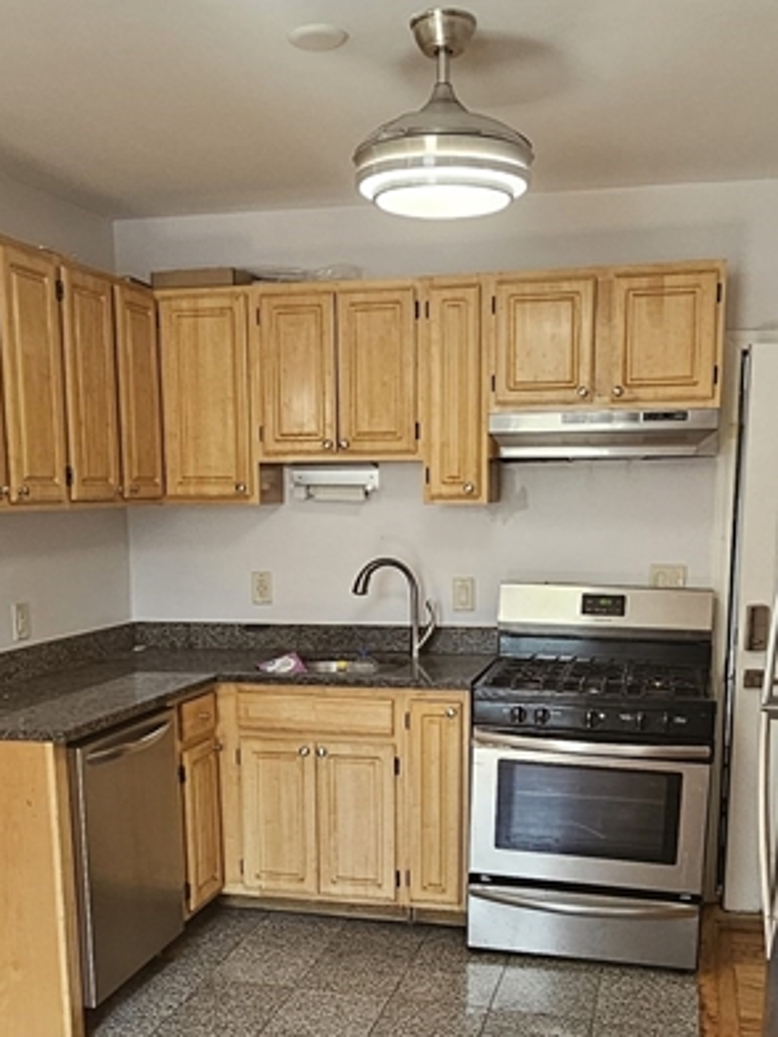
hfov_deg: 41.8
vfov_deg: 53.1
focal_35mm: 34
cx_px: 373
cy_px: 677
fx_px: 1019
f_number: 2.2
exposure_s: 1/60
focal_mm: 2.2
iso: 125
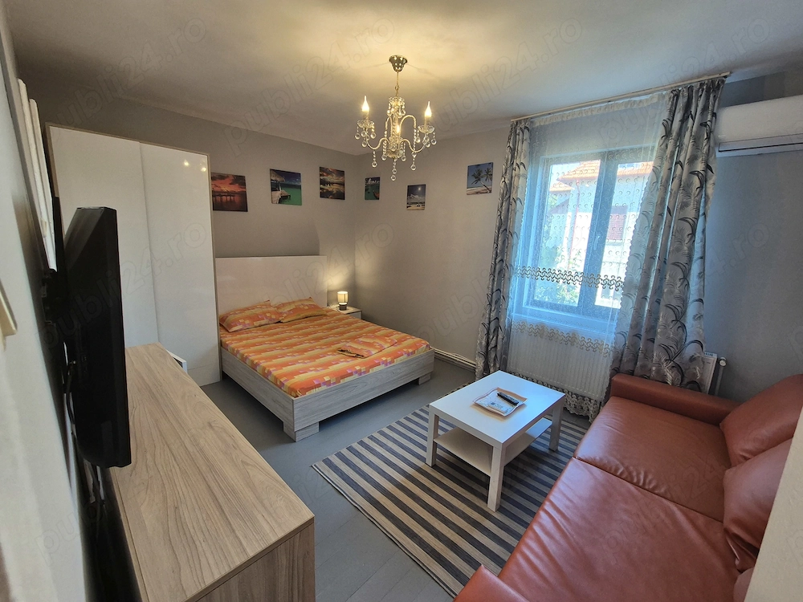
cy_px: 301
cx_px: 402
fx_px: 302
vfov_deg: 89.9
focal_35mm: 13
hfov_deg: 106.2
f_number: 2.2
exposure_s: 1/50
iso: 125
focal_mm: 2.2
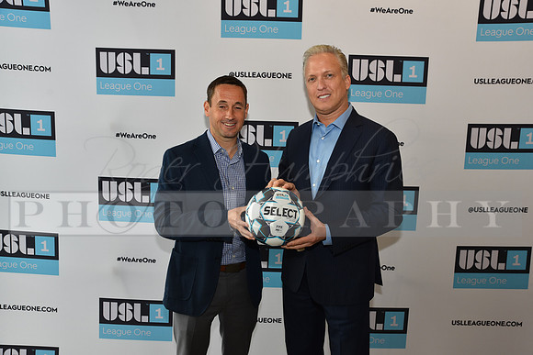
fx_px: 474
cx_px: 266
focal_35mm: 32
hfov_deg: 58.7
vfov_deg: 41.1
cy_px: 178
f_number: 5.6
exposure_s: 1/60
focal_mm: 32
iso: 400
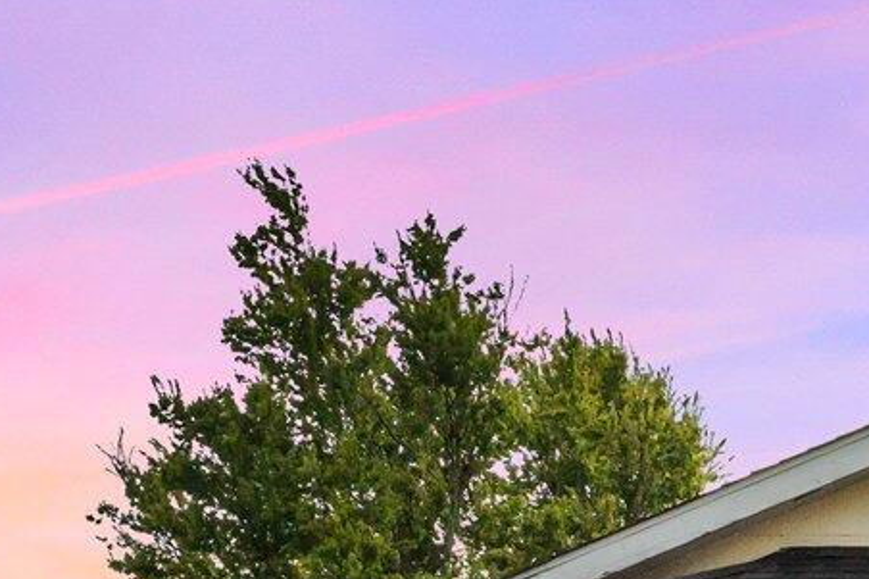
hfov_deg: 15.2
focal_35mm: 127
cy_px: 1048
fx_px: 3064
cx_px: 1207
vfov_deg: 10.2
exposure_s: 1/2000
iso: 200
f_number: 5.6
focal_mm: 10.26
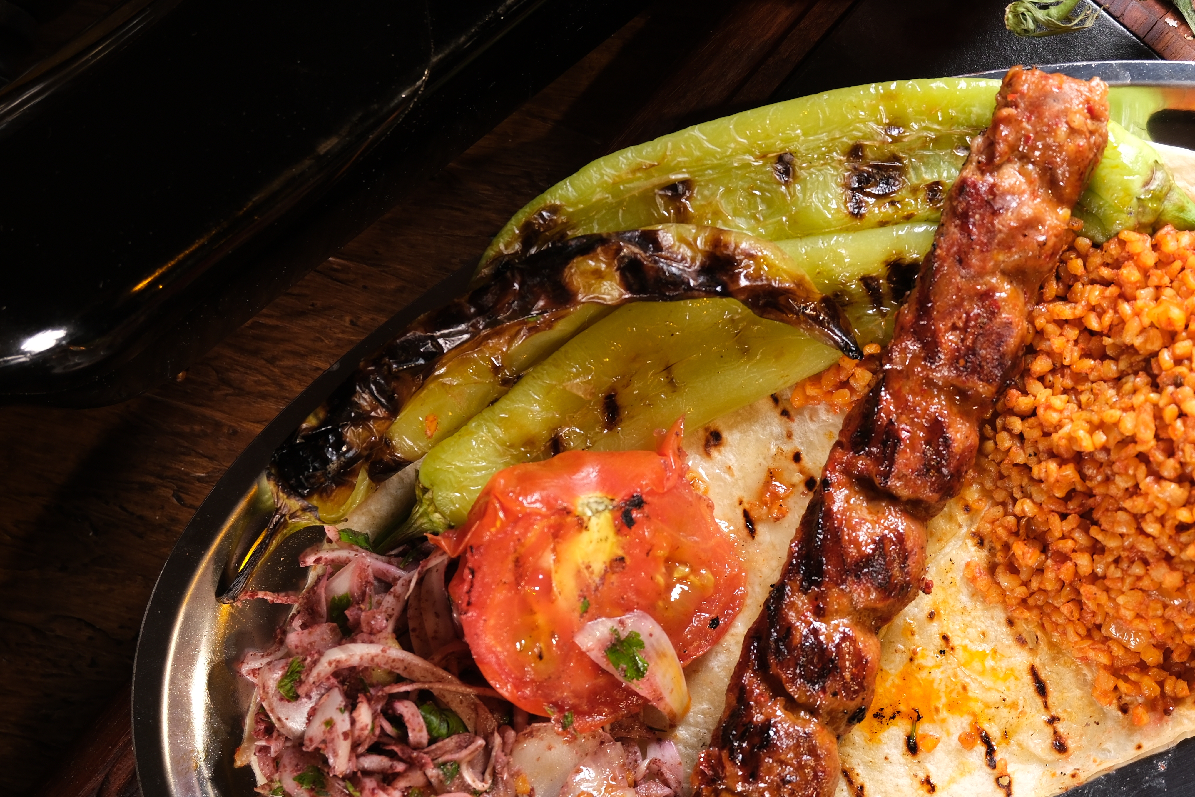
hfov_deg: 30.2
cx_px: 839
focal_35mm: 66
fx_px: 2191
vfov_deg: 20.5
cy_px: 531
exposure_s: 1/125
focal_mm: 28.7
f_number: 4.5
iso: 200
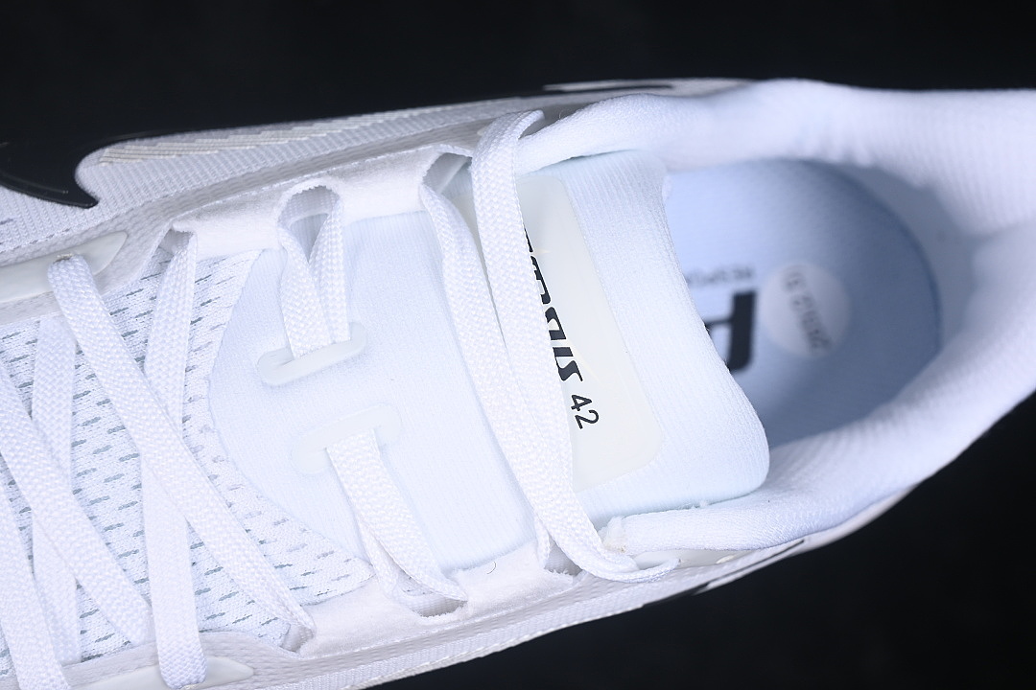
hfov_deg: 27.0
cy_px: 345
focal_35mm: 75
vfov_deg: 18.2
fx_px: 2158
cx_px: 518
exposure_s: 1/80
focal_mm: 50
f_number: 7.1
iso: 160
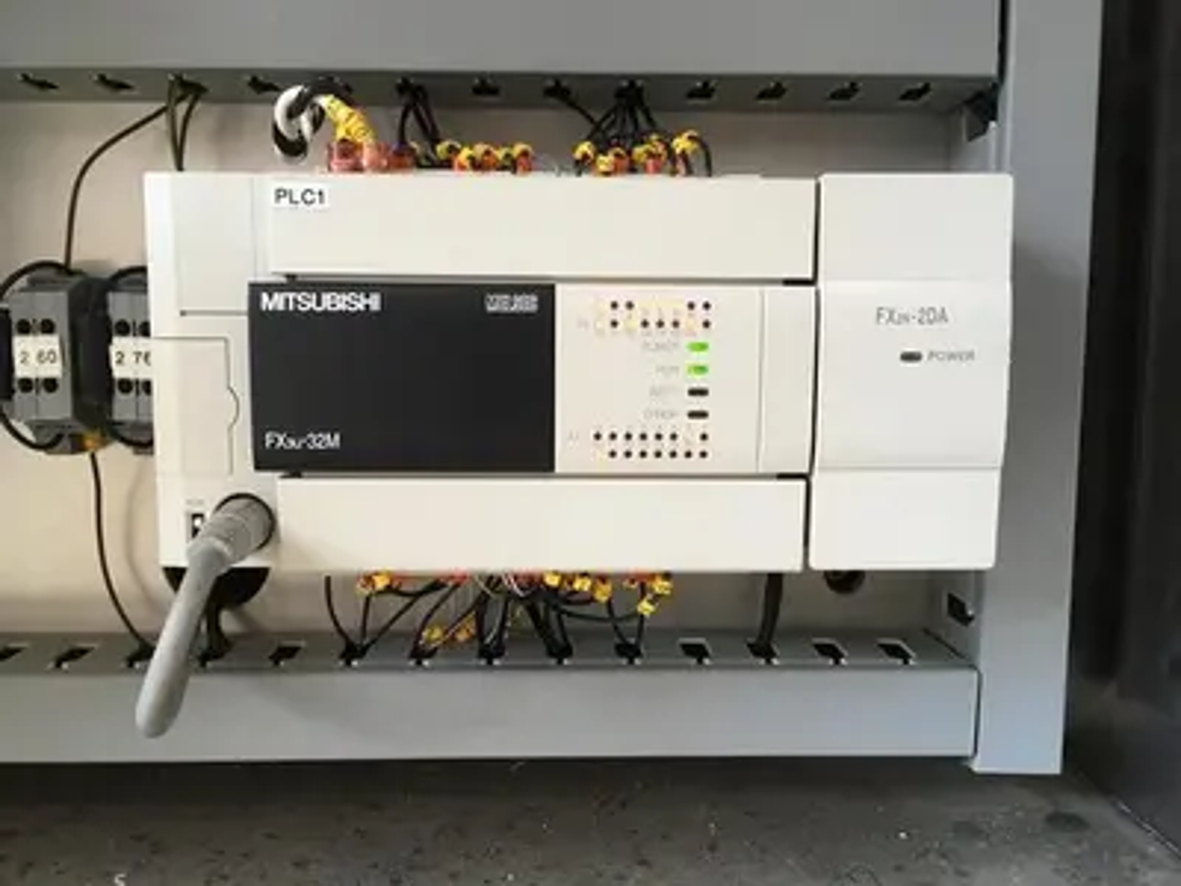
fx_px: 989
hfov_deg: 61.7
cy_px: 443
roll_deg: -1.0
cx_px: 590
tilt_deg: -5.3
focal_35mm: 29
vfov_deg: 48.2
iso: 80
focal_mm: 4.15
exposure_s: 1/30
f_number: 2.2
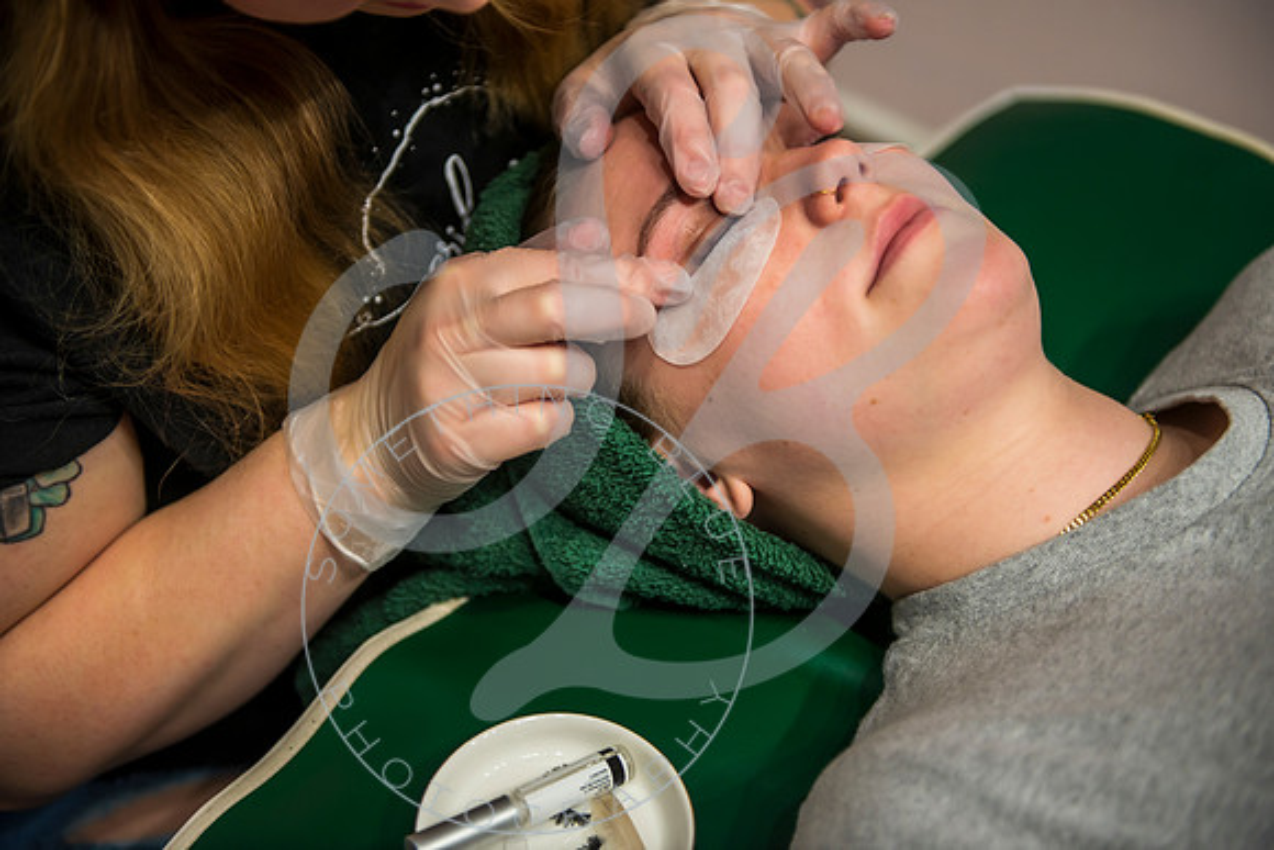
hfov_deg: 35.6
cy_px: 425
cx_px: 637
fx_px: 1982
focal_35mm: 56
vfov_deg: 24.2
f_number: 2.8
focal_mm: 56
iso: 200
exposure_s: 1/125
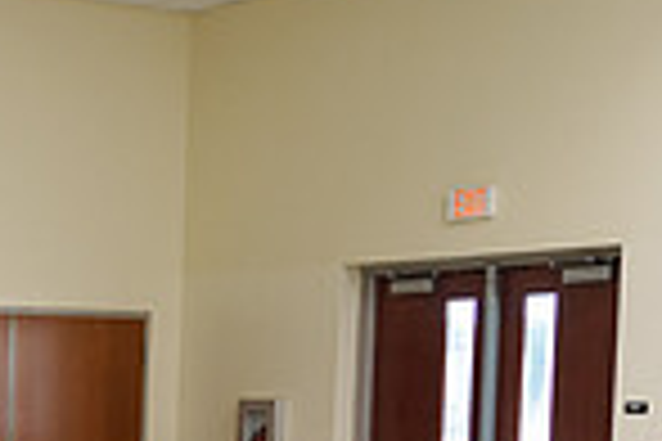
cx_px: -401
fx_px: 1747
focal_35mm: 95
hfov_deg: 18.4
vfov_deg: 13.9
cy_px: 551
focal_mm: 24
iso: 800
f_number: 4
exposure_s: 1/100
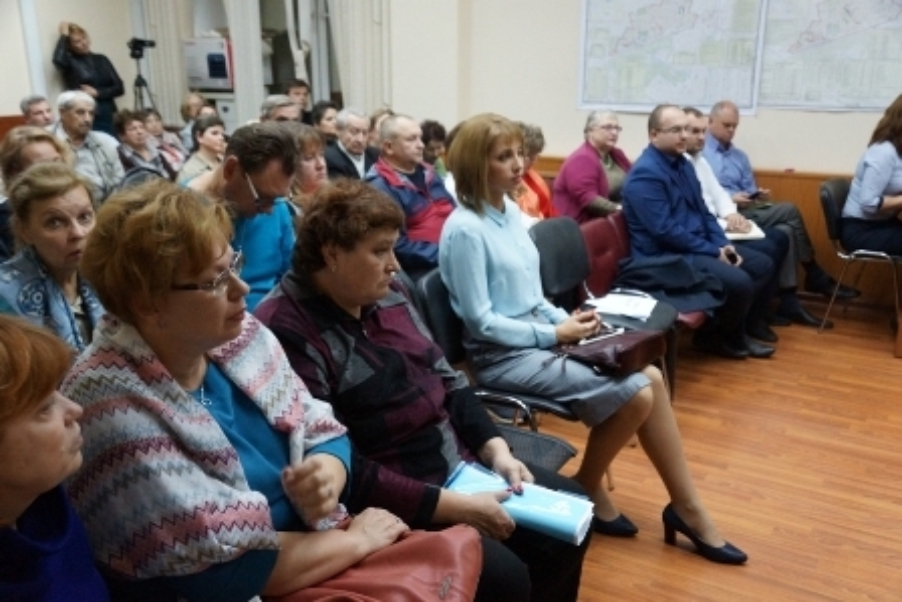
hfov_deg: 57.2
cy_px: 301
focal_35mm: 33
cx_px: 451
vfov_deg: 40.0
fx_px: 827
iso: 2500
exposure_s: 1/100
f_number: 5
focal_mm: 22
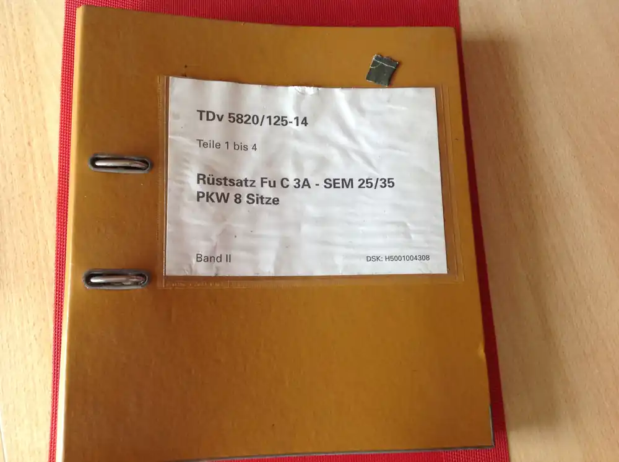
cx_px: 310
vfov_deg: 40.6
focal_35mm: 35
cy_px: 231
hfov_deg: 52.7
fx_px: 625
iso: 100
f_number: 2.4
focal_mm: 4.28
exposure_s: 1/15
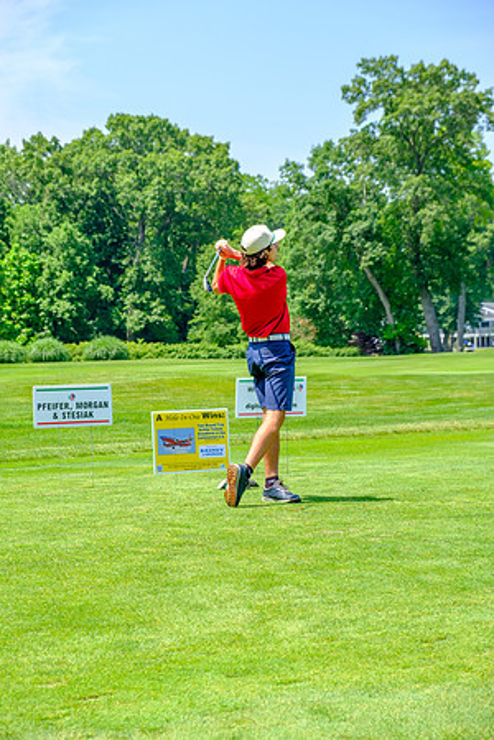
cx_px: 247
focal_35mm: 83
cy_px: 370
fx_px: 1708
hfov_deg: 16.5
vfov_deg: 24.5
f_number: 5
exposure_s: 1/500
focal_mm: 55
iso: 200
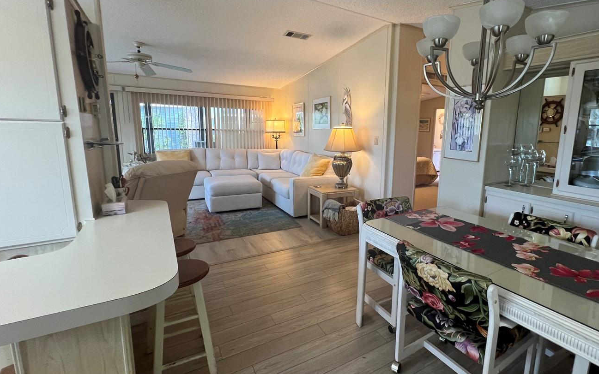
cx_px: 352
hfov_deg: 93.4
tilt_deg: -9.1
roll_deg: -1.8
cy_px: 176
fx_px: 278
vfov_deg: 68.0
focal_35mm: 17
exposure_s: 1/120
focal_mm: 1.57
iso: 200
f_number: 1.8
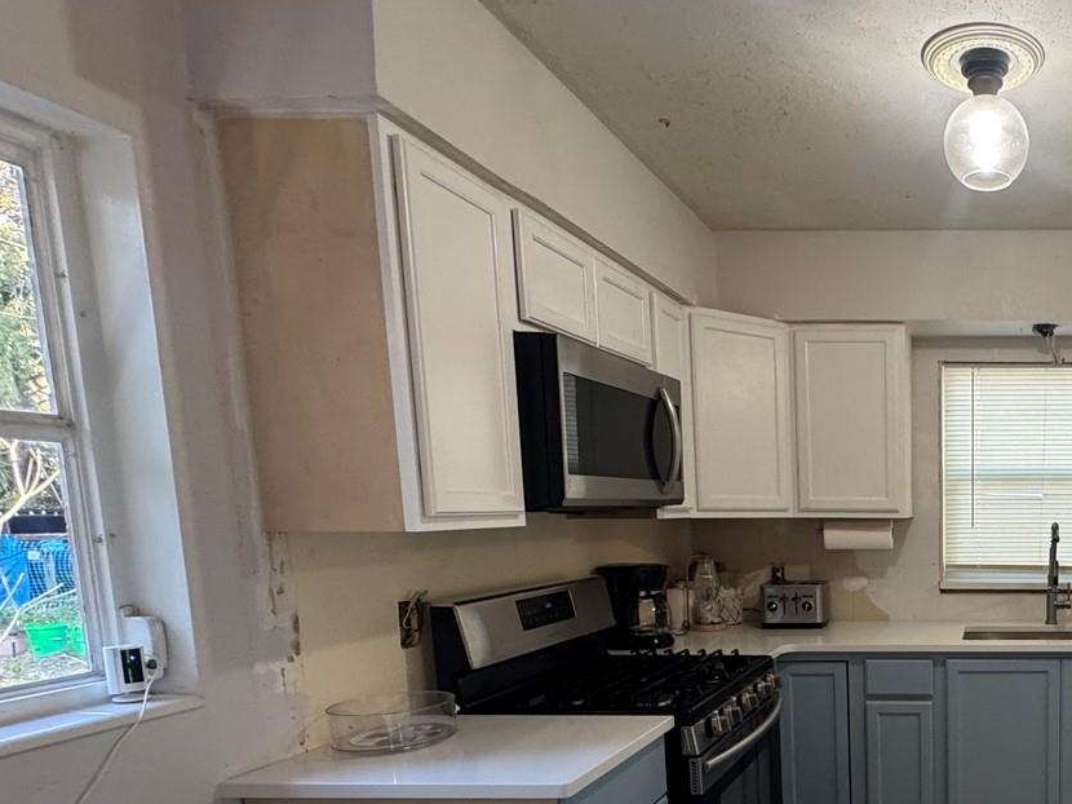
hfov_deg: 55.4
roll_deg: -0.2
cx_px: 991
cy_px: 618
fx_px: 836
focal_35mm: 27
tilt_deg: -8.8
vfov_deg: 49.0
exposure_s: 1/60
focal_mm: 2.22
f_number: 2.2
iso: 200
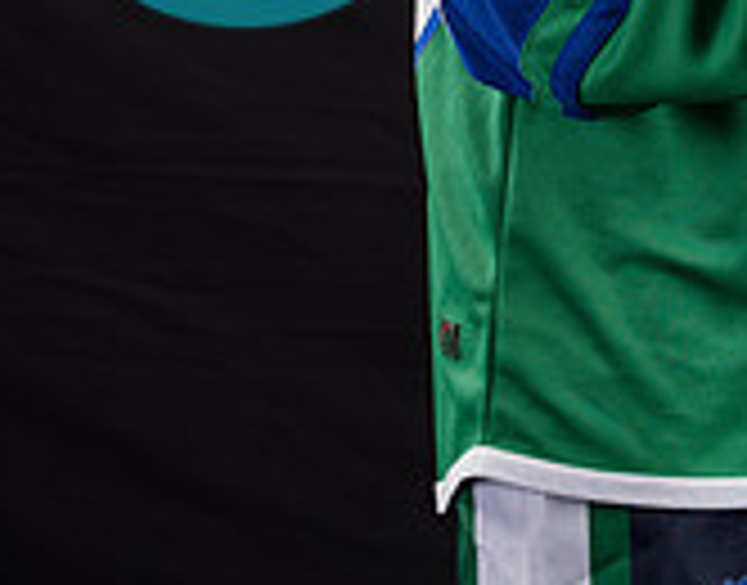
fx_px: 4144
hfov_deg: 10.3
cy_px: -288
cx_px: 537
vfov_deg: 7.9
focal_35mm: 189
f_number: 2.8
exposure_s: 1/160
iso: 80
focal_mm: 49.1
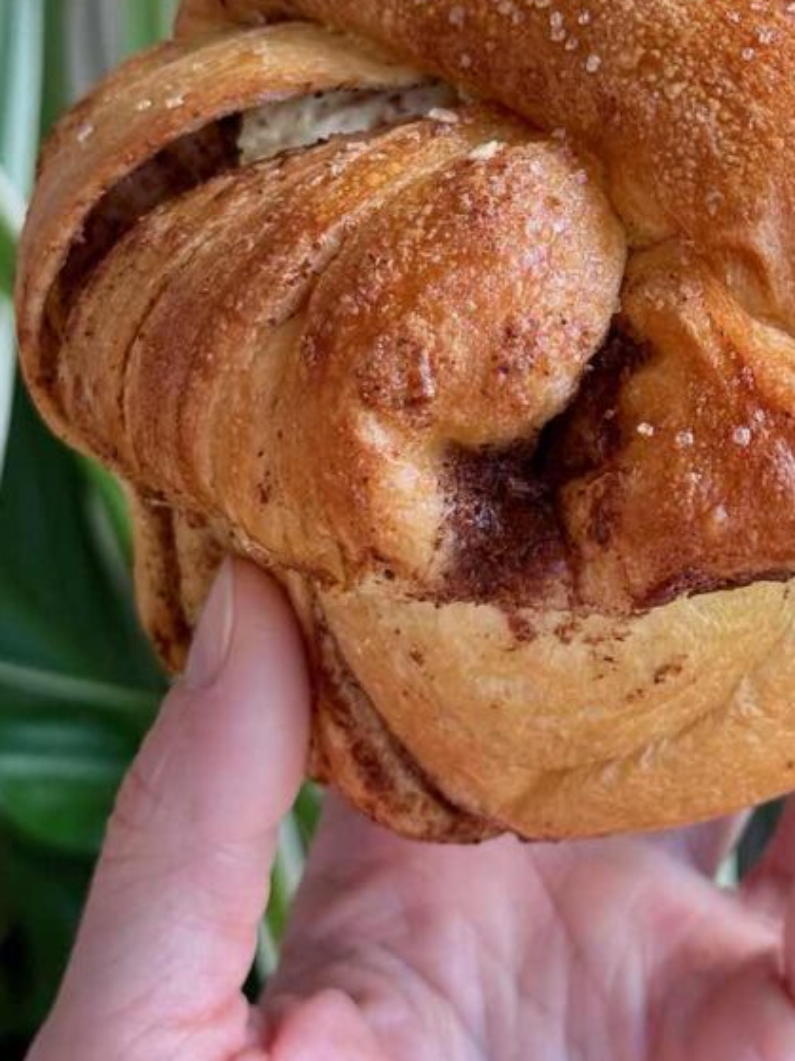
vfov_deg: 22.0
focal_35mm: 88
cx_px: 603
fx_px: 2696
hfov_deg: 16.7
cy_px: 214
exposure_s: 1/81
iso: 100
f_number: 1.78
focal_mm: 6.76
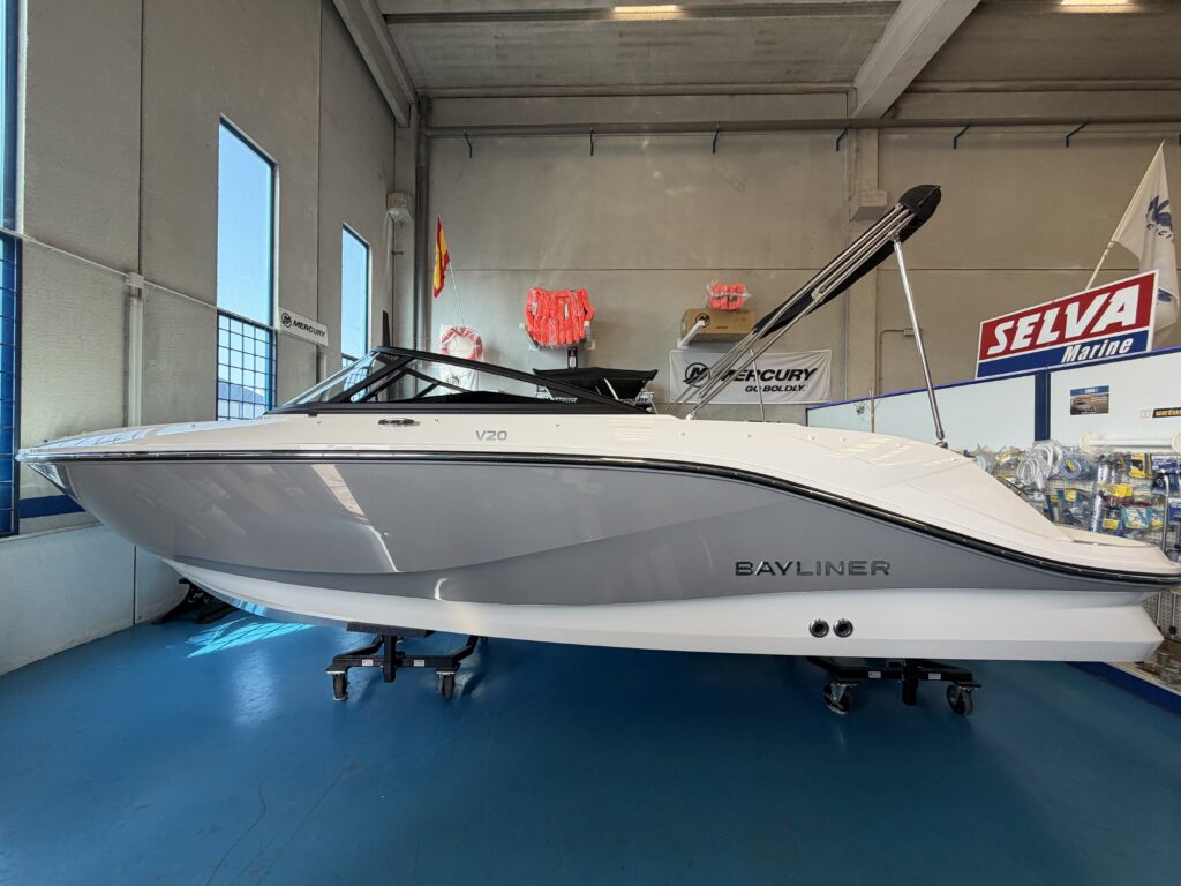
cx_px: 590
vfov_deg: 85.7
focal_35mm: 14
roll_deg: +0.4
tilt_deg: +0.4
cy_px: 443
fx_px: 478
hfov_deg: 102.1
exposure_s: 1/129
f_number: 2.2
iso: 50
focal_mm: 2.22
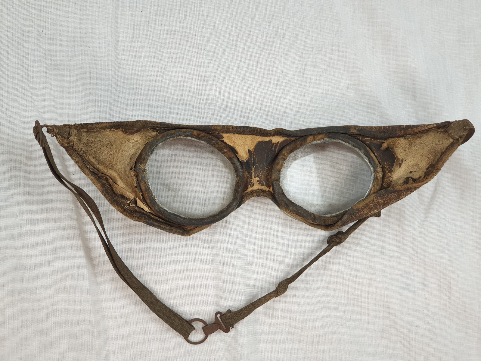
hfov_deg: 36.8
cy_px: 180
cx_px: 240
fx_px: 723
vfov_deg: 28.0
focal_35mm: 52
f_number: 2.4
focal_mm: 6
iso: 100
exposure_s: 1/33
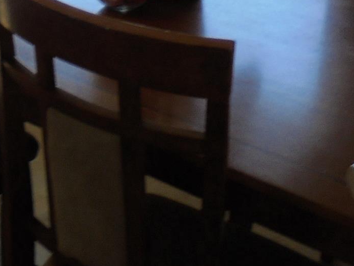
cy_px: -186
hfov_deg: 17.8
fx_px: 1104
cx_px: 9
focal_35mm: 108
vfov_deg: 12.7
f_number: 3.7
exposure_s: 1/40
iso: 100
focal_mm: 5.3
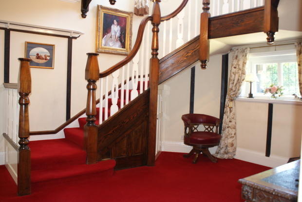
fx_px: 252
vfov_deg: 43.6
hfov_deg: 61.9
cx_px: 151
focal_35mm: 30
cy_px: 101
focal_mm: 20
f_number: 4
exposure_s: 1/20
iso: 400
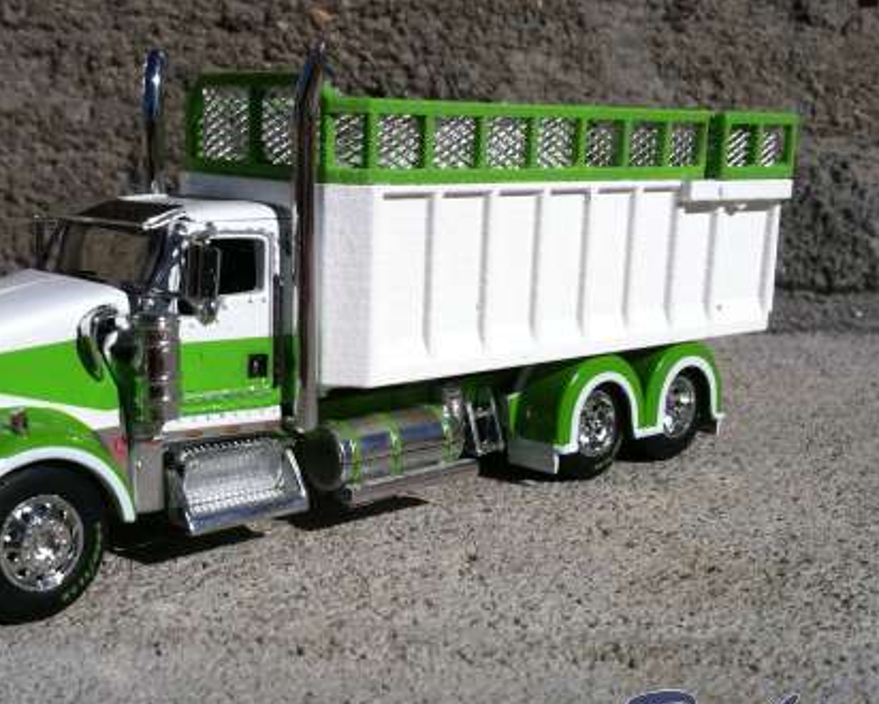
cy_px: 369
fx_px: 1379
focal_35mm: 53
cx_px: 339
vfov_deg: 28.6
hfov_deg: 35.2
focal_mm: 3.85
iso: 80
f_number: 2.8
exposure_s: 1/4286
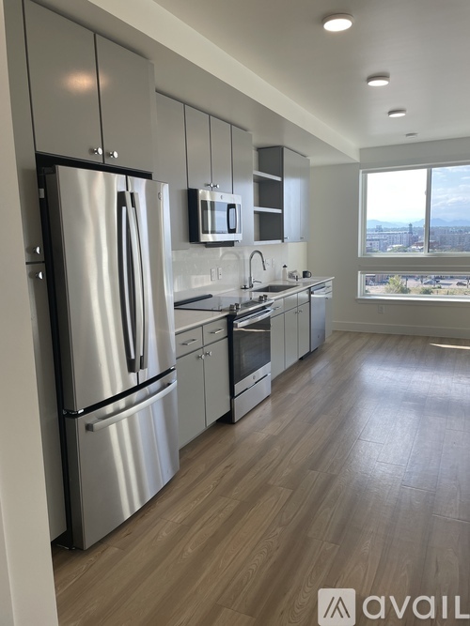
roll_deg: +1.7
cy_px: 313
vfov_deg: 67.3
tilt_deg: -8.4
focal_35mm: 26
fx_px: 471
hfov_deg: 53.0
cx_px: 235
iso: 32
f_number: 1.6
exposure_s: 1/310
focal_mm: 4.2
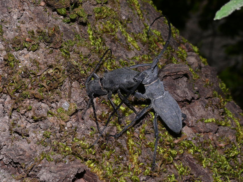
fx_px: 723
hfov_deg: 19.1
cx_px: 122
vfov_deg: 14.4
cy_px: 91
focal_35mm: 103
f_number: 11
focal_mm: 21.9
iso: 100
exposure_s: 1/640
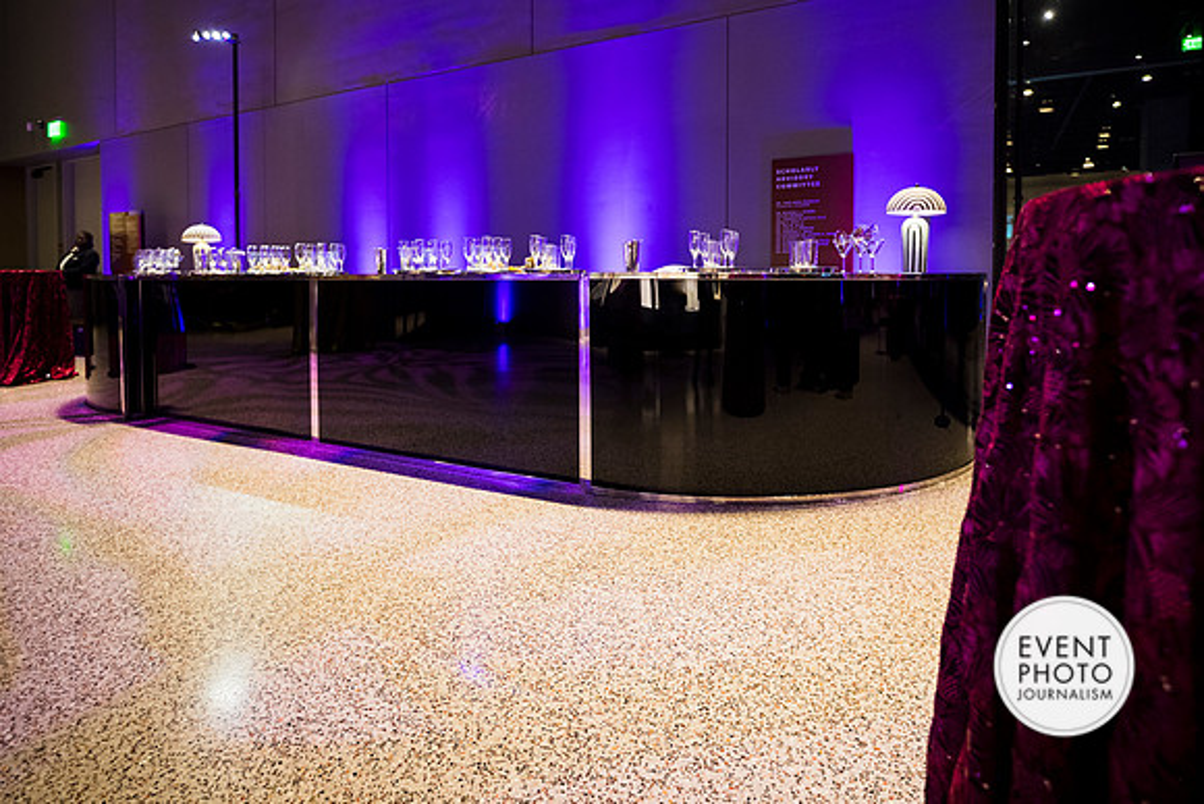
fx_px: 535
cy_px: 402
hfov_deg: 96.7
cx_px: 602
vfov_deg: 73.8
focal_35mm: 16
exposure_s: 1/50
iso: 900
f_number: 2.2
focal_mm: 16
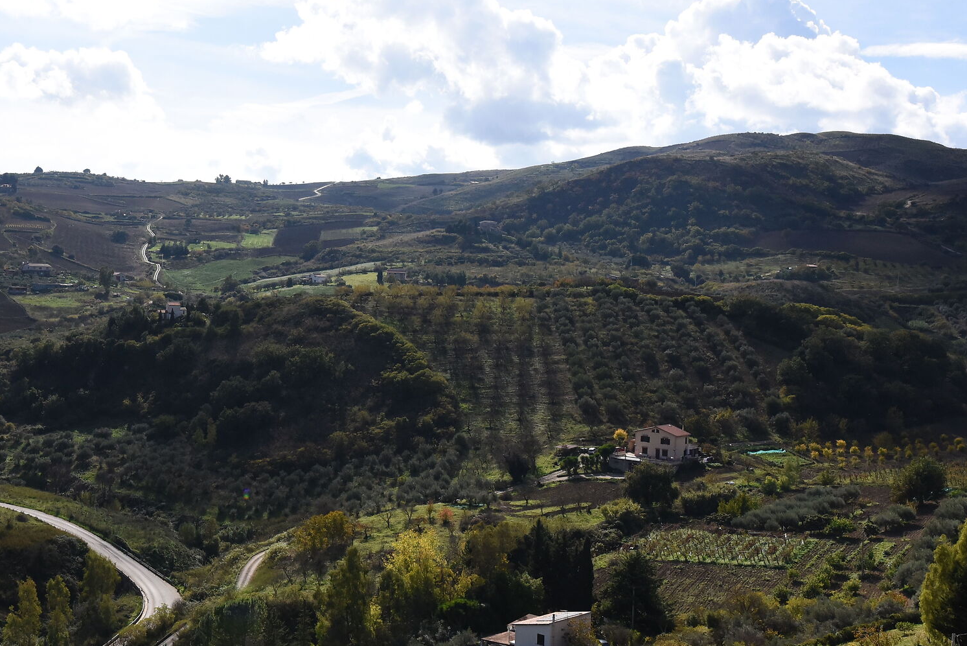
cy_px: 305
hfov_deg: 42.4
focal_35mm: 45
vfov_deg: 29.9
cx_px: 257
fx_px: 1209
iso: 2000
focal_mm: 28
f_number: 9.5
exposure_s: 1/4000
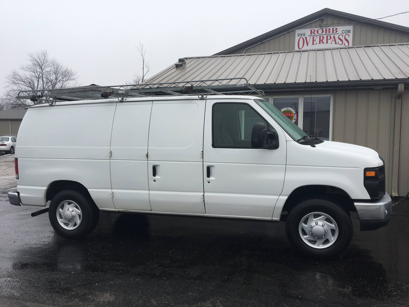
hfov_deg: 61.7
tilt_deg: -3.1
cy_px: 154
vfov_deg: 48.2
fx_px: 343
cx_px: 204
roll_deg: -1.4
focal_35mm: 29
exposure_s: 1/493
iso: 25
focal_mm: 4.15
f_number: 2.2
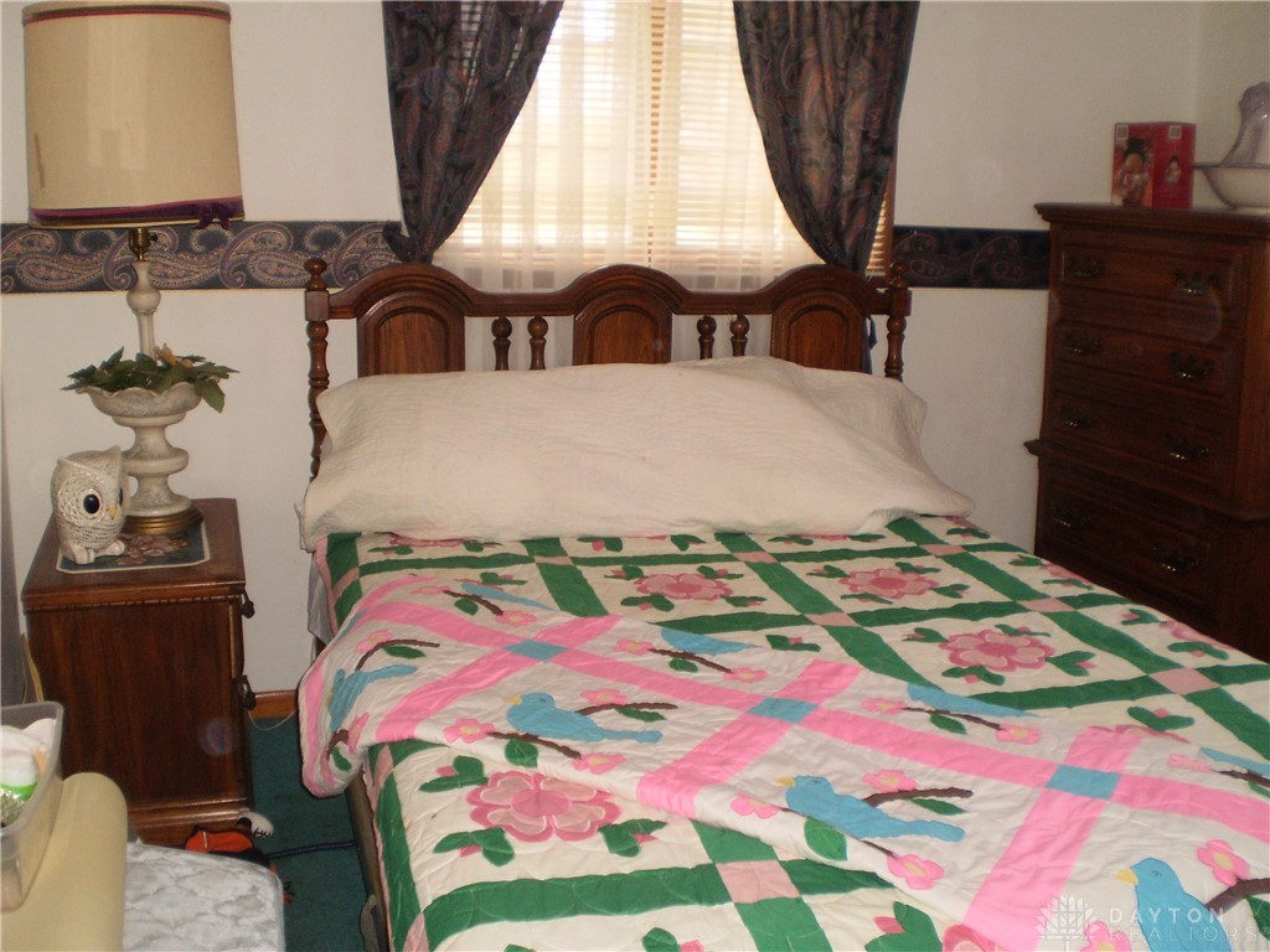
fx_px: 1321
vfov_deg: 39.7
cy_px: 476
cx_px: 635
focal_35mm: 36
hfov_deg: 51.4
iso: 160
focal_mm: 6.3
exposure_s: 1/30
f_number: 3.1
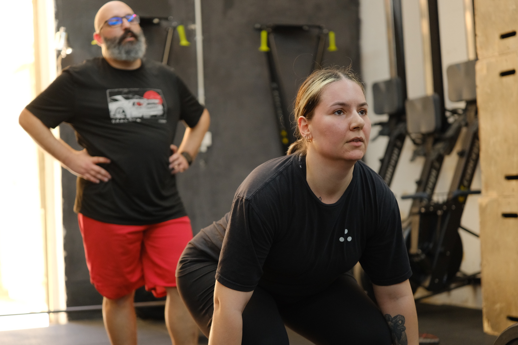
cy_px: 172
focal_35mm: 59
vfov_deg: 23.0
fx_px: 849
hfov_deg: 33.9
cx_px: 259
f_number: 1.8
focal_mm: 39.2
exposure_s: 1/400
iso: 1600
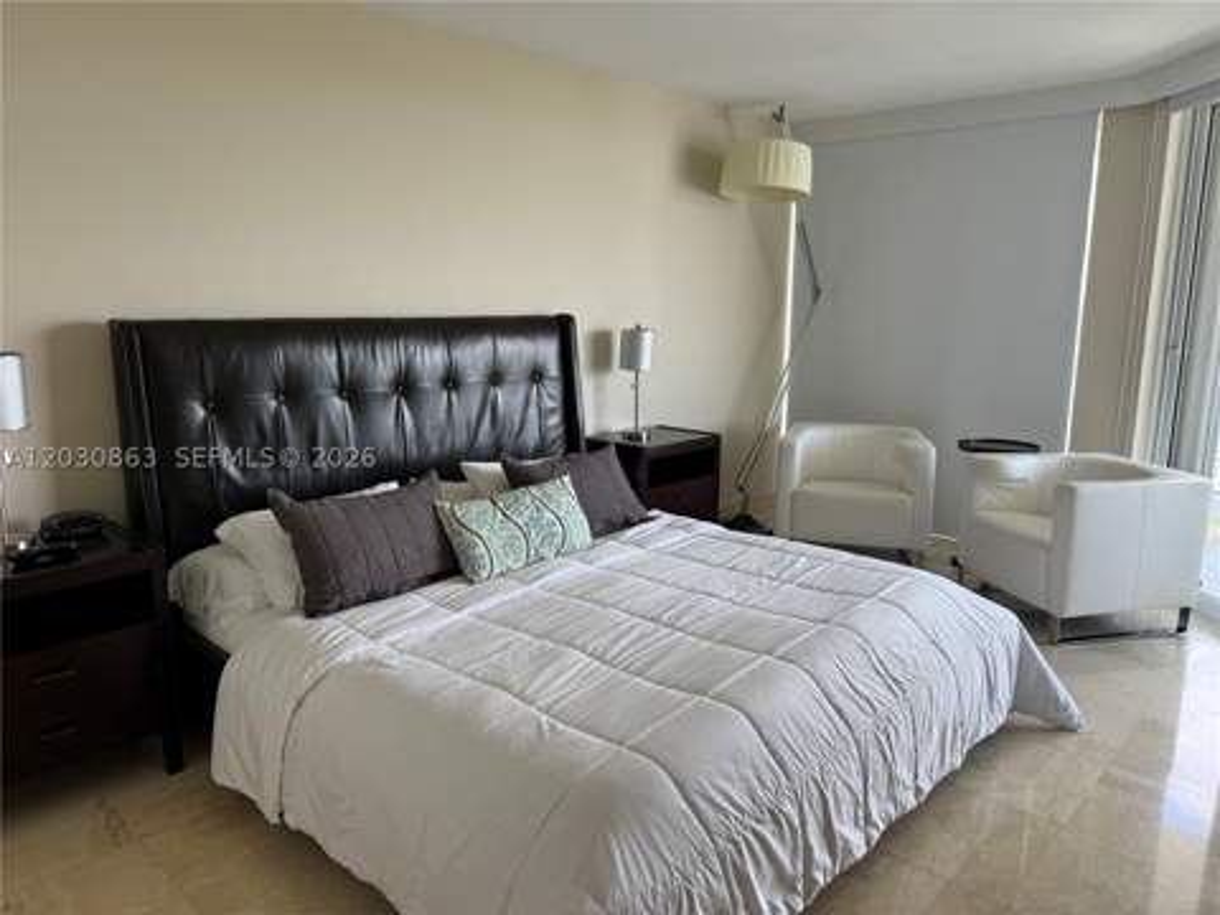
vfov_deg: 56.8
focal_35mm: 24
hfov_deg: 71.6
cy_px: 458
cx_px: 610
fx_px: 846
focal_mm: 6.76
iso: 80
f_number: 1.78
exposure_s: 1/120
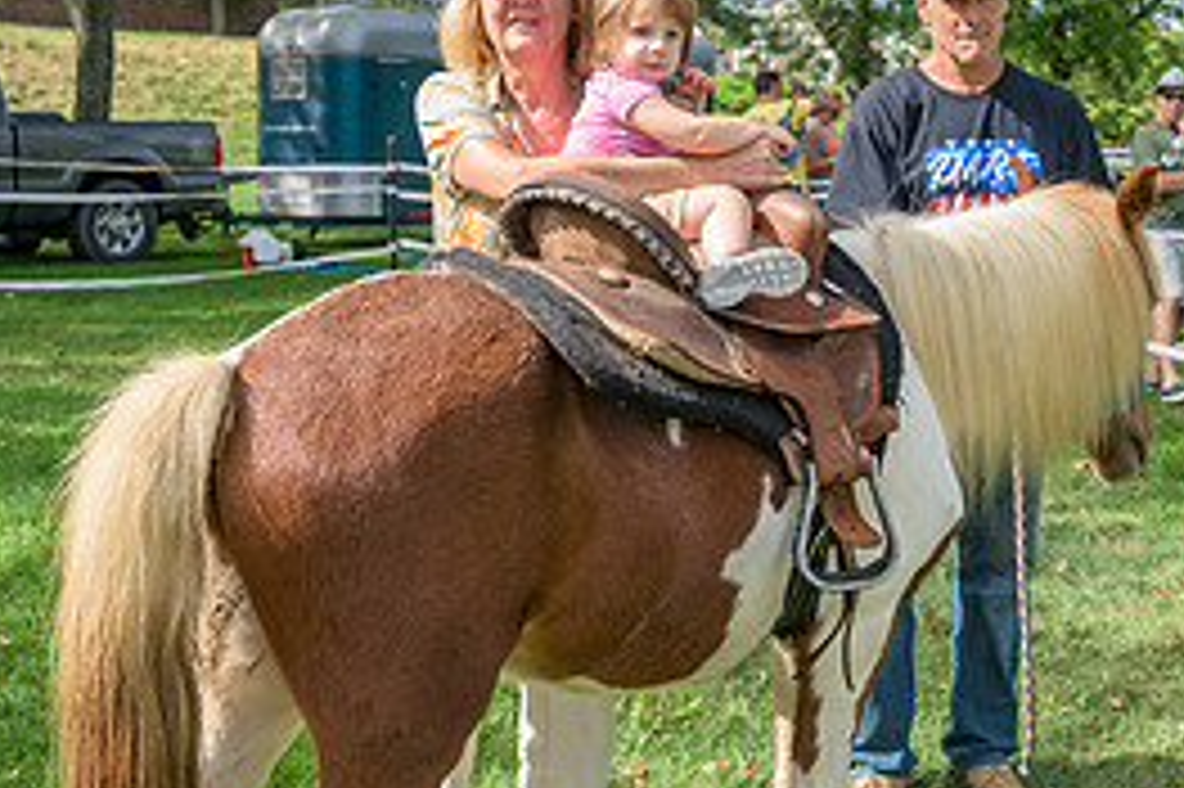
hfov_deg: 37.1
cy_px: 263
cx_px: 792
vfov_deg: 25.4
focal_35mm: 53
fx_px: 1742
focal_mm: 24
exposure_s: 1/160
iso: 64
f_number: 4
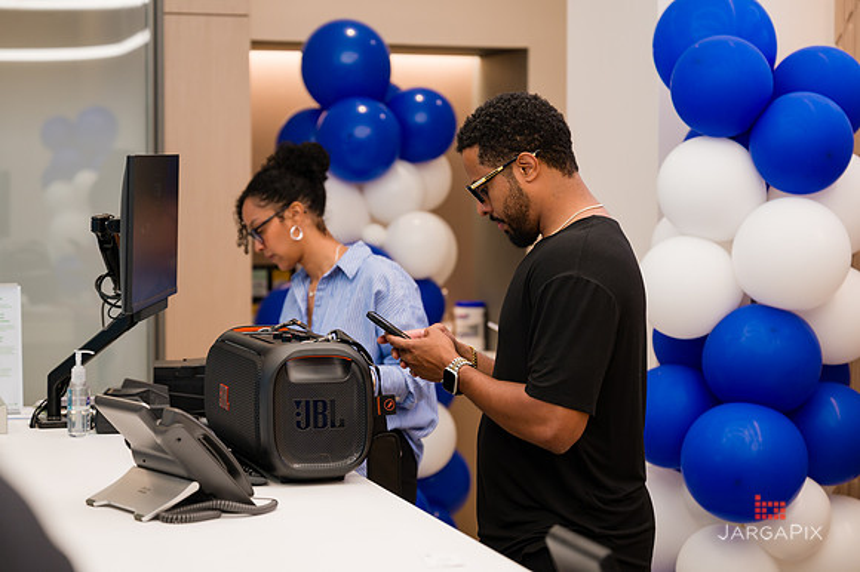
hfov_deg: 27.3
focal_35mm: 74
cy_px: 273
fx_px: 1773
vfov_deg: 18.3
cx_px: 428
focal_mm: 70
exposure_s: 1/200
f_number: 3.2
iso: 320
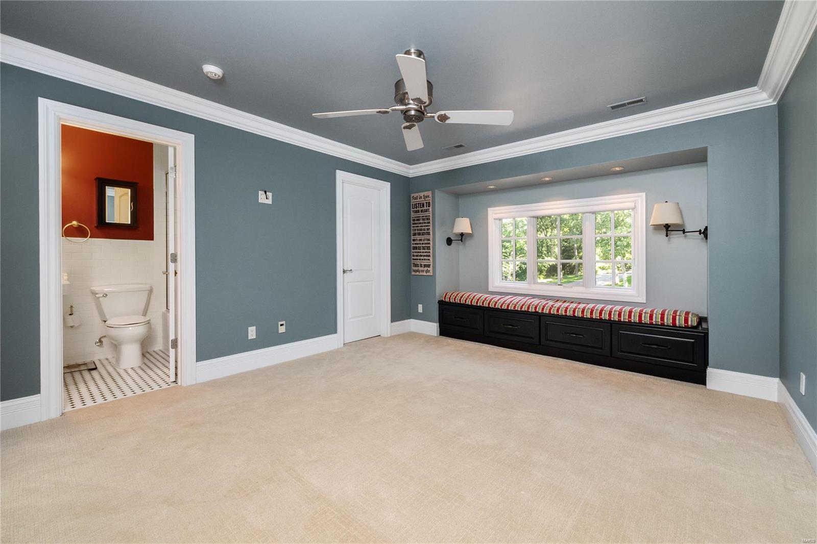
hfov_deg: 104.3
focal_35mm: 14
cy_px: 272
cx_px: 408
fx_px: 318
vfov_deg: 81.2
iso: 400
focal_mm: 7
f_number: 10
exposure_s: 1.6
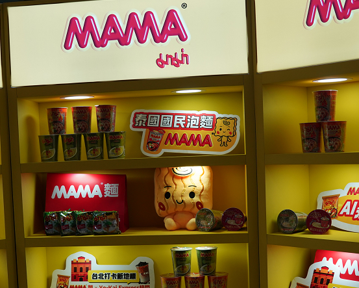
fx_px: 606
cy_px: 200
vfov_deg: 26.5
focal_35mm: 57
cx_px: 147
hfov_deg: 32.9
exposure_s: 1/160
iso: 400
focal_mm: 28
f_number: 4
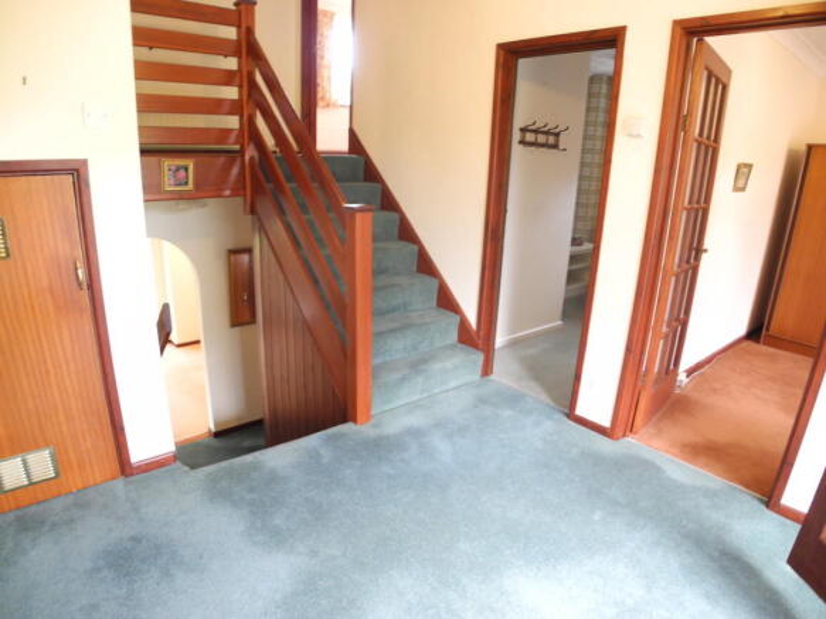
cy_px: 310
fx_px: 668
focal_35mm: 28
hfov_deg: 63.5
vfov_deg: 49.7
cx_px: 413
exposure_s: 1/15.4
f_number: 2.8
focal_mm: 6
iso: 400
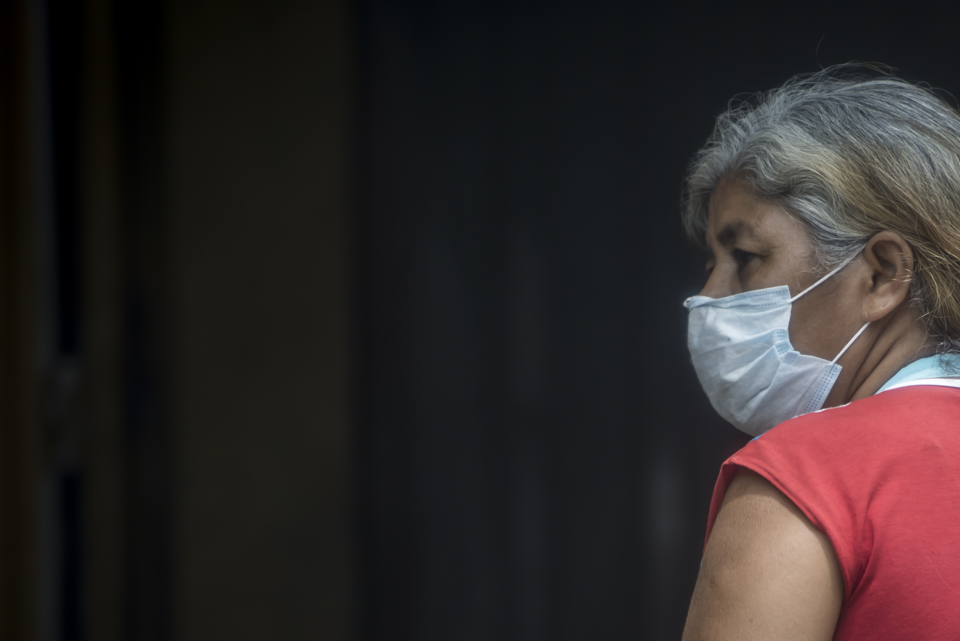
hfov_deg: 5.6
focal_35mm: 365
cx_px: 793
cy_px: 506
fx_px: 9738
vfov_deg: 3.8
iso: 400
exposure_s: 1/400
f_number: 2.8
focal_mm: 200
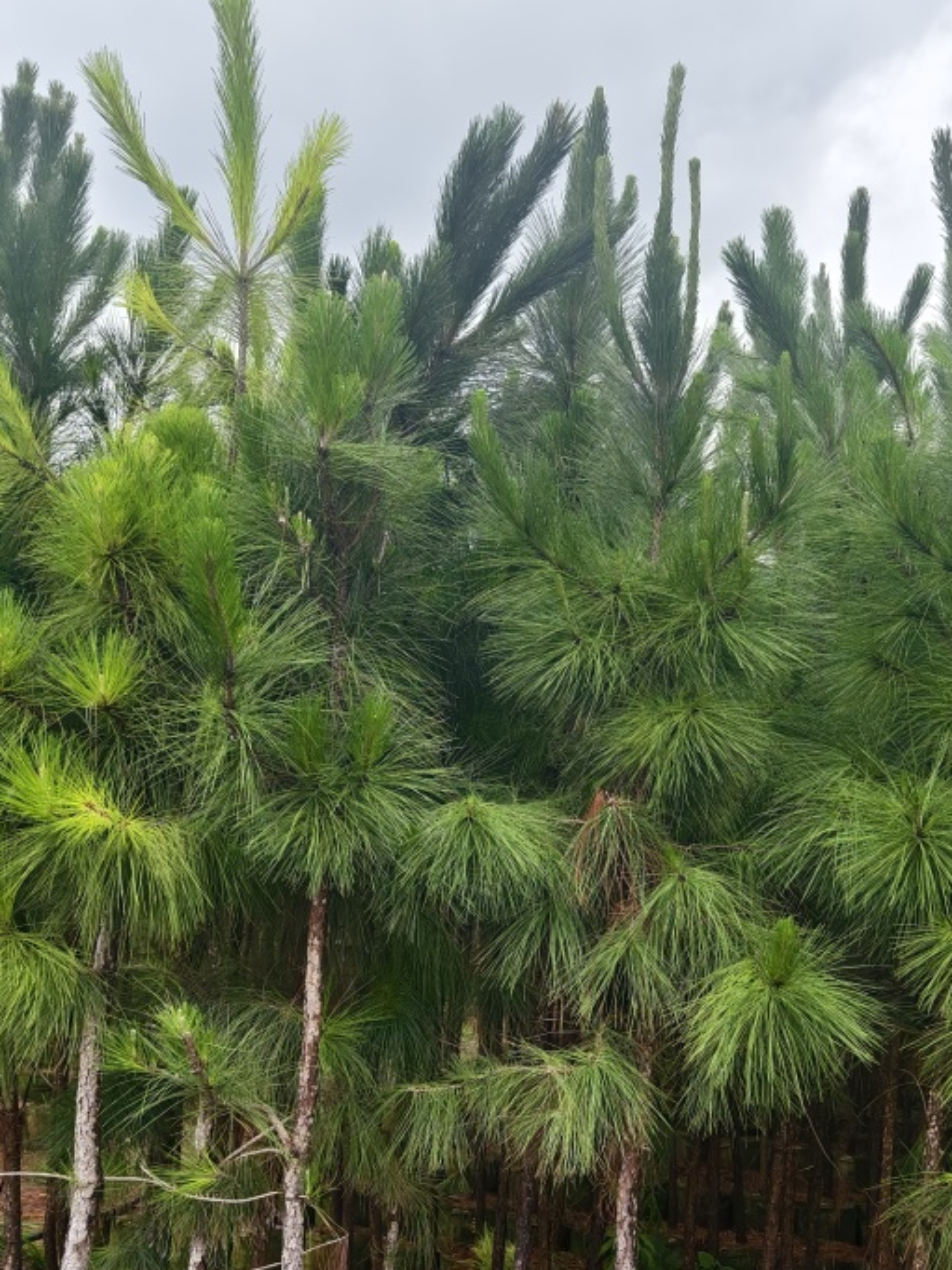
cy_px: 846
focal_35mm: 36
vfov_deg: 50.5
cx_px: 581
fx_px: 1321
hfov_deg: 39.4
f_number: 1.75
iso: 76
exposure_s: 1/2770
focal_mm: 8.67
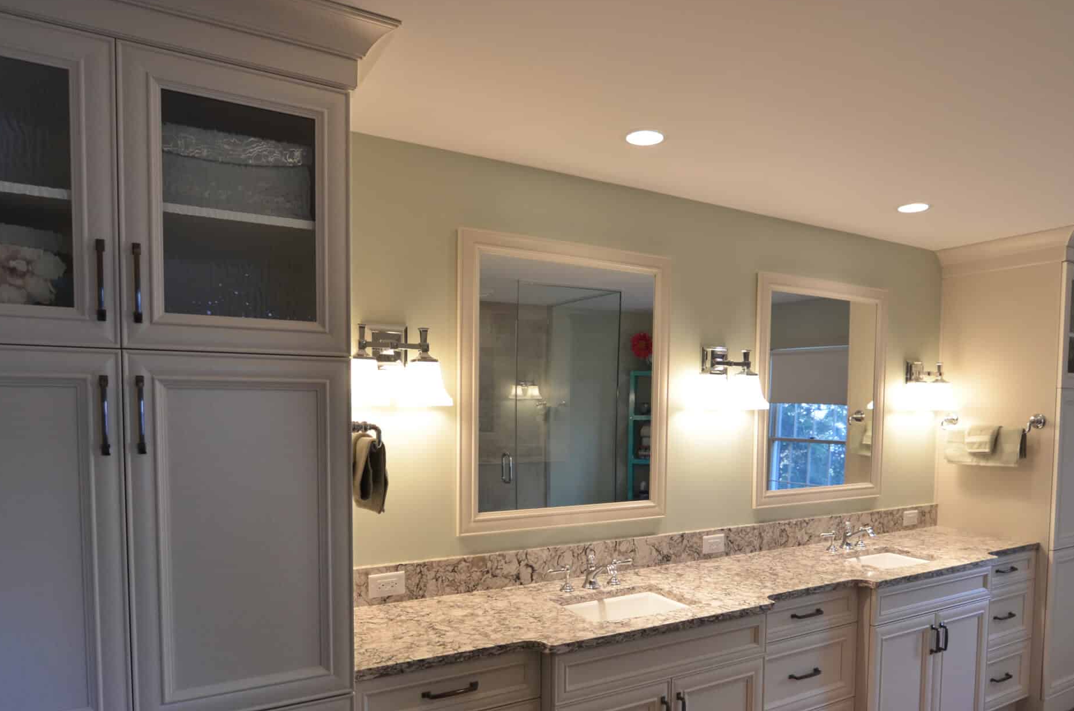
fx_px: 675
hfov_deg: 76.8
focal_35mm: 23
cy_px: 444
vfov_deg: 54.9
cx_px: 584
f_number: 4
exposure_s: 1/80
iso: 400
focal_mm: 11
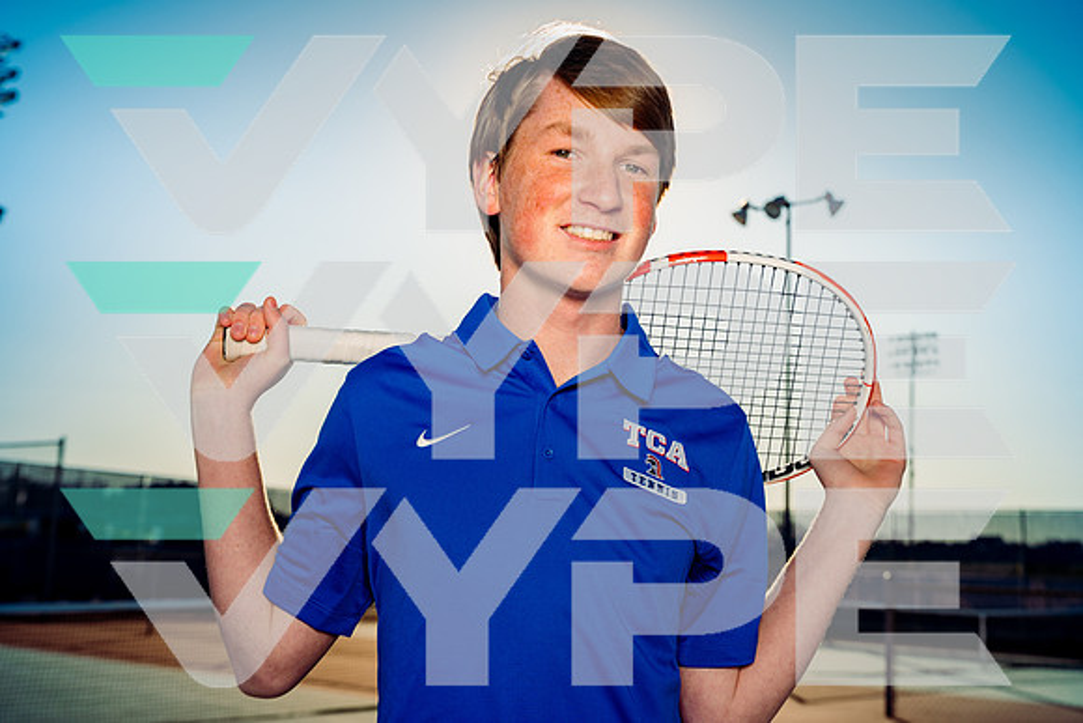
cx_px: 542
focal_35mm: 44
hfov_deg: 44.5
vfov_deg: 30.5
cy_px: 362
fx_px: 1324
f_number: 5.6
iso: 125
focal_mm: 44
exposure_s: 1/250
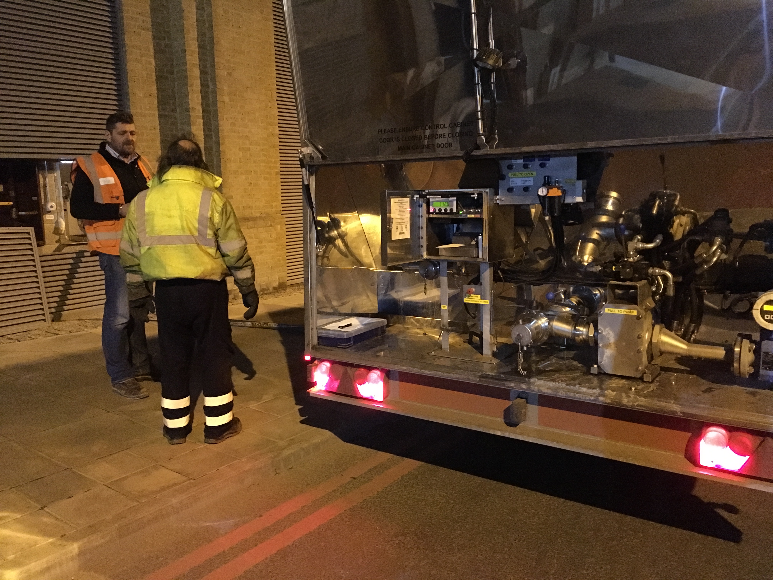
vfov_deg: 48.2
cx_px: 386
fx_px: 648
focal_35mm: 29
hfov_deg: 61.7
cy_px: 290
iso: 1250
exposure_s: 1/17
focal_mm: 4.15
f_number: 2.2
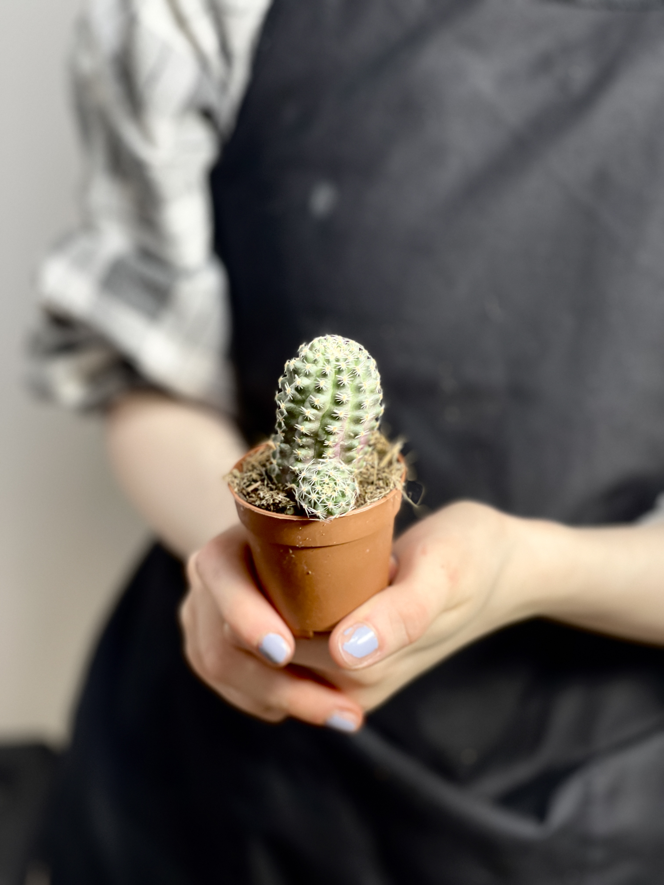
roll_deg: -0.7
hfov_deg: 22.9
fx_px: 1637
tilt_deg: -28.3
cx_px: 332
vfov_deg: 30.3
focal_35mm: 64
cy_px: 442
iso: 125
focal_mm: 7.5
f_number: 2.2
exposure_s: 1/50
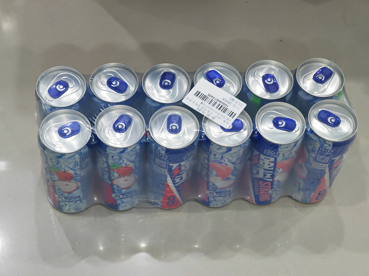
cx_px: 183
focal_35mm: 73
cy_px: 136
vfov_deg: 20.2
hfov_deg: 26.7
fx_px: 778
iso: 800
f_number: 2.4
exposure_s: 1/25
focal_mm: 8.67
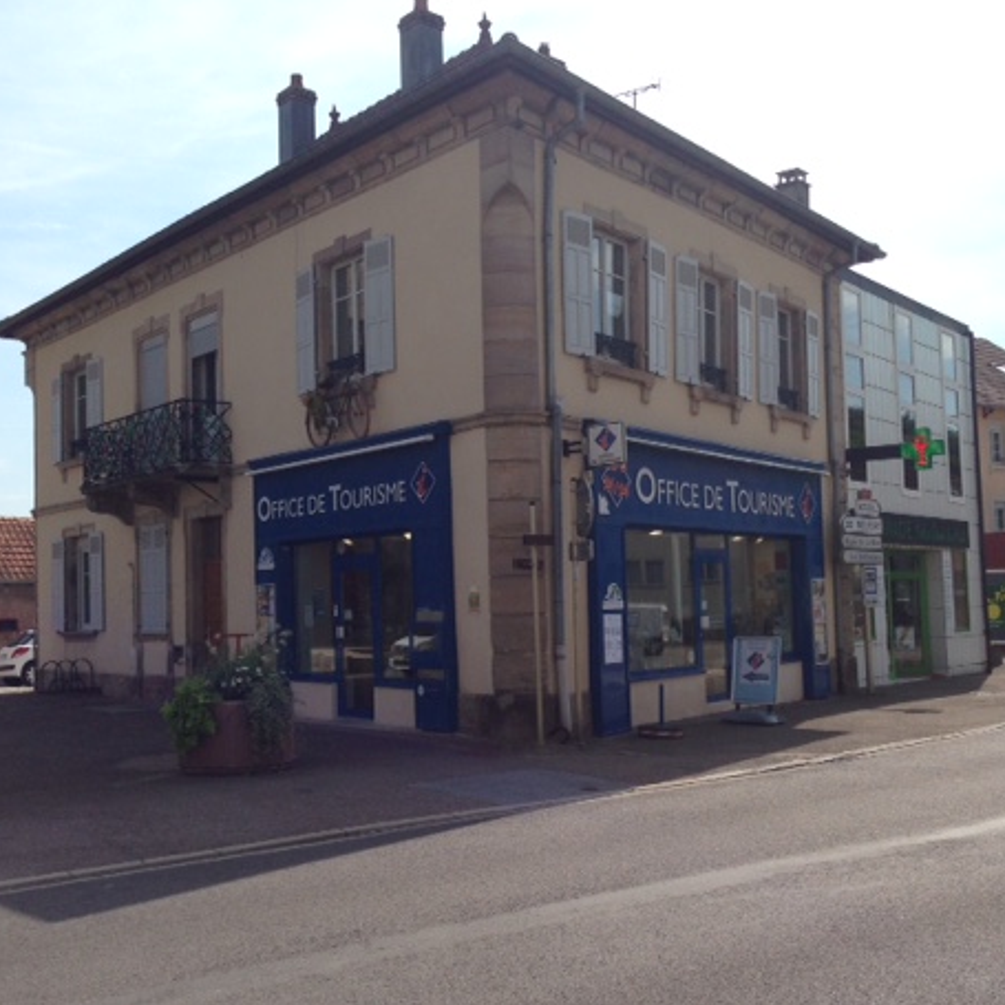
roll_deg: +0.4
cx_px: 488
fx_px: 1347
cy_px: 510
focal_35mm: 41
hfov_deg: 40.9
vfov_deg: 40.9
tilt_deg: +1.5
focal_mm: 4.12
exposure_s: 1/2169
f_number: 2.4
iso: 50
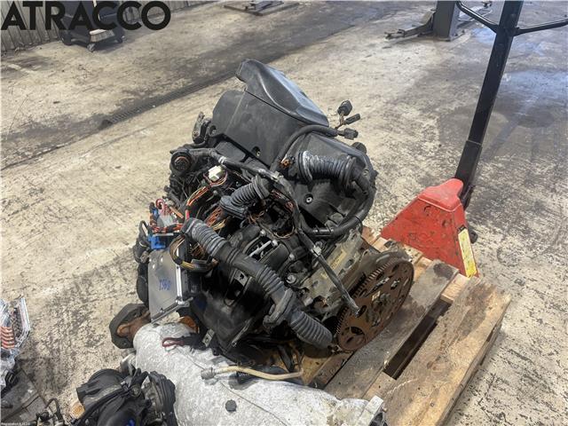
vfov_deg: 53.1
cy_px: 213
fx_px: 427
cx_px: 284
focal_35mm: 26
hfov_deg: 67.3
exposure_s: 1/50
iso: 125
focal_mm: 5.96
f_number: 1.6
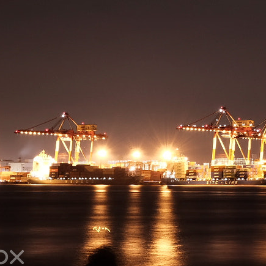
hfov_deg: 13.4
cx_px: 361
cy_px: 18
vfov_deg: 13.8
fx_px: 1087
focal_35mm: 125
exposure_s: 30
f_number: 8
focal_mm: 26.5
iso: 200
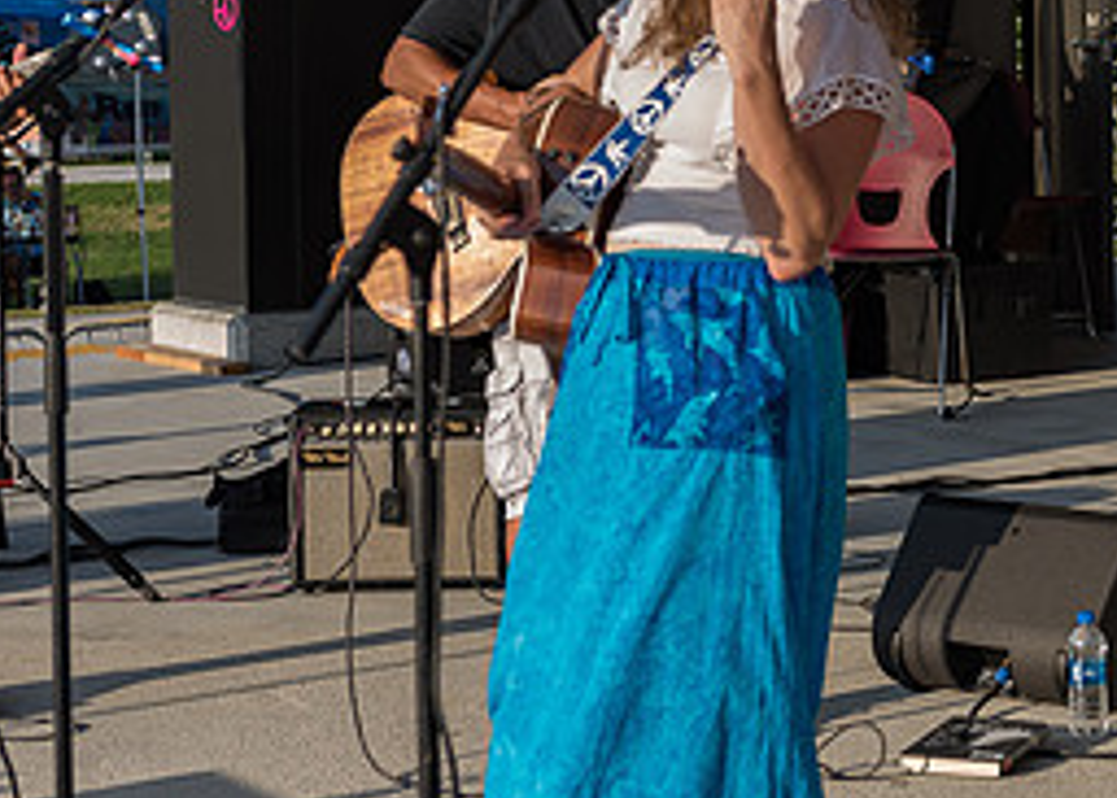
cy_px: 96
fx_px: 3808
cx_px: 1101
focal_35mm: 120
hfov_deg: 16.4
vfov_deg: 11.9
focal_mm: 40
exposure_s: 1/160
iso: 64
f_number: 4.5
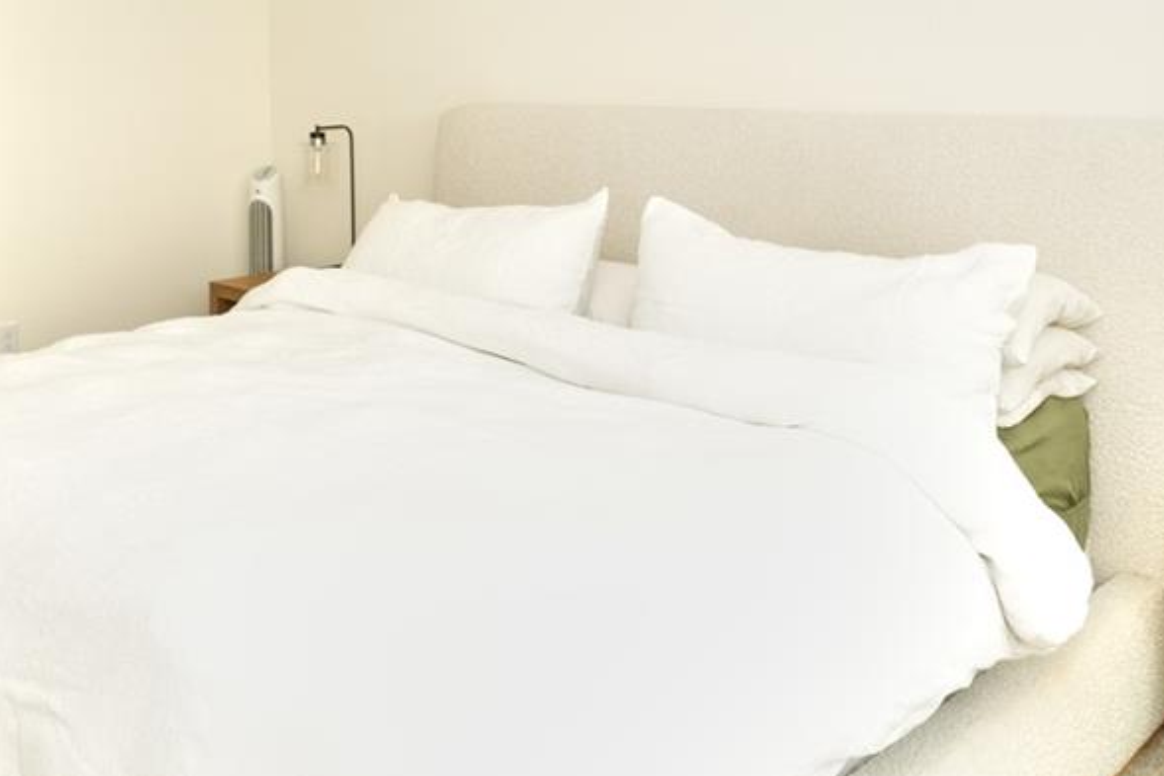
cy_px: 89
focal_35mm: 38
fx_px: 1229
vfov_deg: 33.4
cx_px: 403
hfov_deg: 49.9
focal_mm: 14
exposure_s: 1/200
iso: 400
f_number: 4
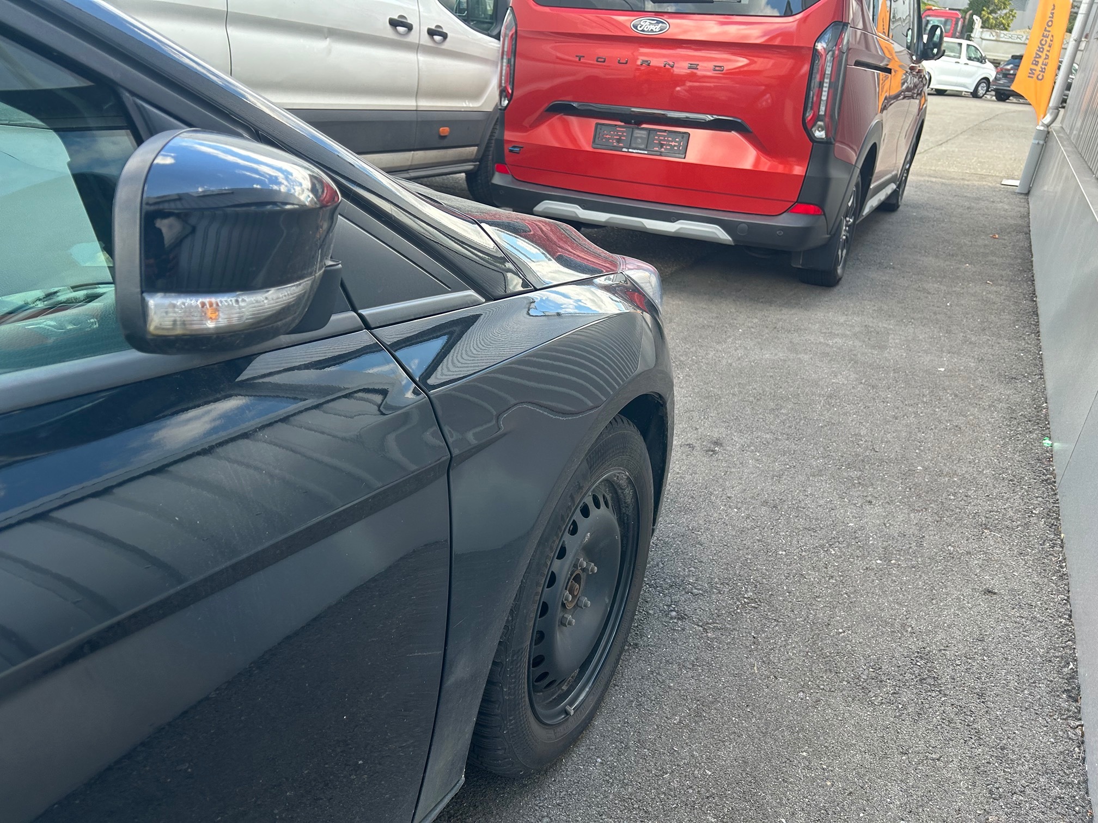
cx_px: 549
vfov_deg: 53.1
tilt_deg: -26.8
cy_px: 412
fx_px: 825
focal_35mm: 26
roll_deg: -4.3
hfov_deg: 67.3
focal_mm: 5.7
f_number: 1.5
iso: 40
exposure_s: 1/205
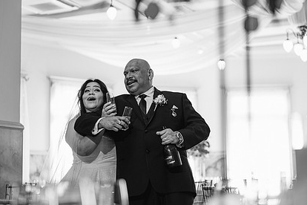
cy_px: 97
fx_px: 597
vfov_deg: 19.5
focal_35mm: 70
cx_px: 176
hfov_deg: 28.8
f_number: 1.8
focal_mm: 50
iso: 100
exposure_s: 1/100
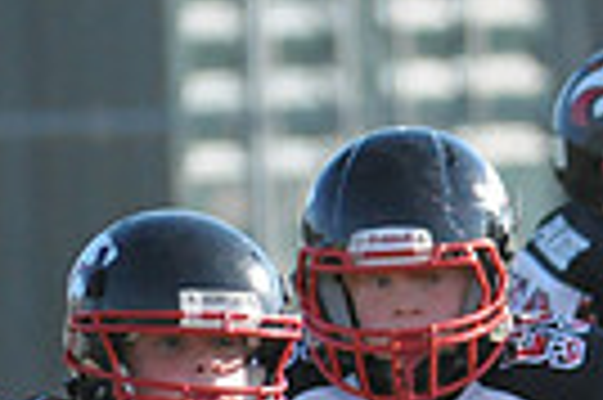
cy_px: 775
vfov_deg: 1.1
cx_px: 1300
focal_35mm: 1296
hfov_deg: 1.6
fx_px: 21681
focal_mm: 200
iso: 1600
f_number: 4
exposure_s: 1/4000
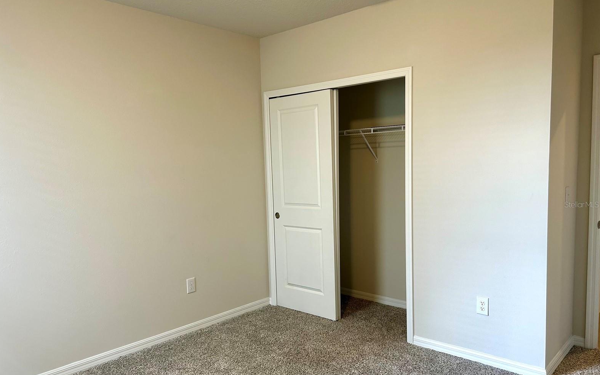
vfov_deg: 44.5
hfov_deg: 66.5
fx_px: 458
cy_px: 204
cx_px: 296
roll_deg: +2.0
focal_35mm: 28
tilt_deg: -5.9
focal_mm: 5.7
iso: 100
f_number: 1.5
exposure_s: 1/120
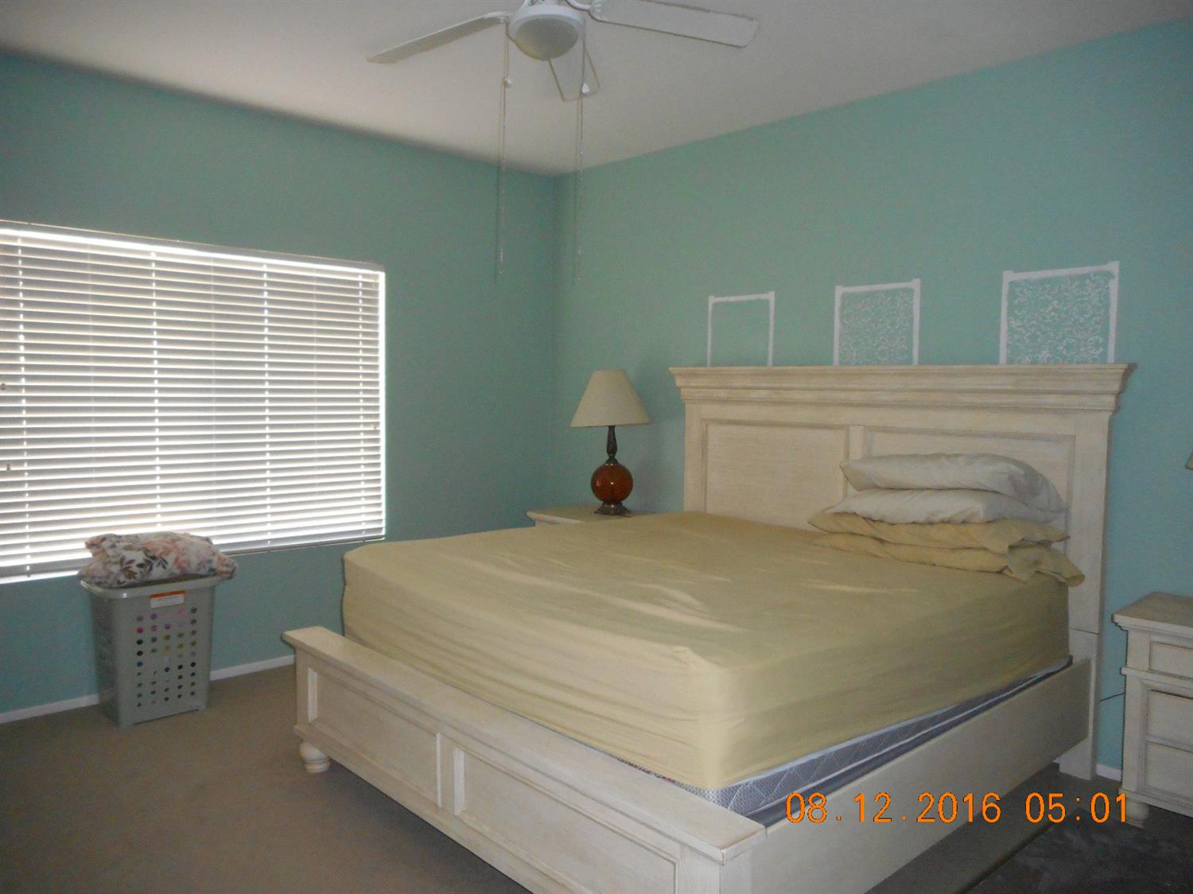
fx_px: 861
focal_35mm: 25
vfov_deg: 54.9
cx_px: 596
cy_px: 447
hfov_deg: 69.4
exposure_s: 1/25
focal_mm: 4.5
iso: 560
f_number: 3.7
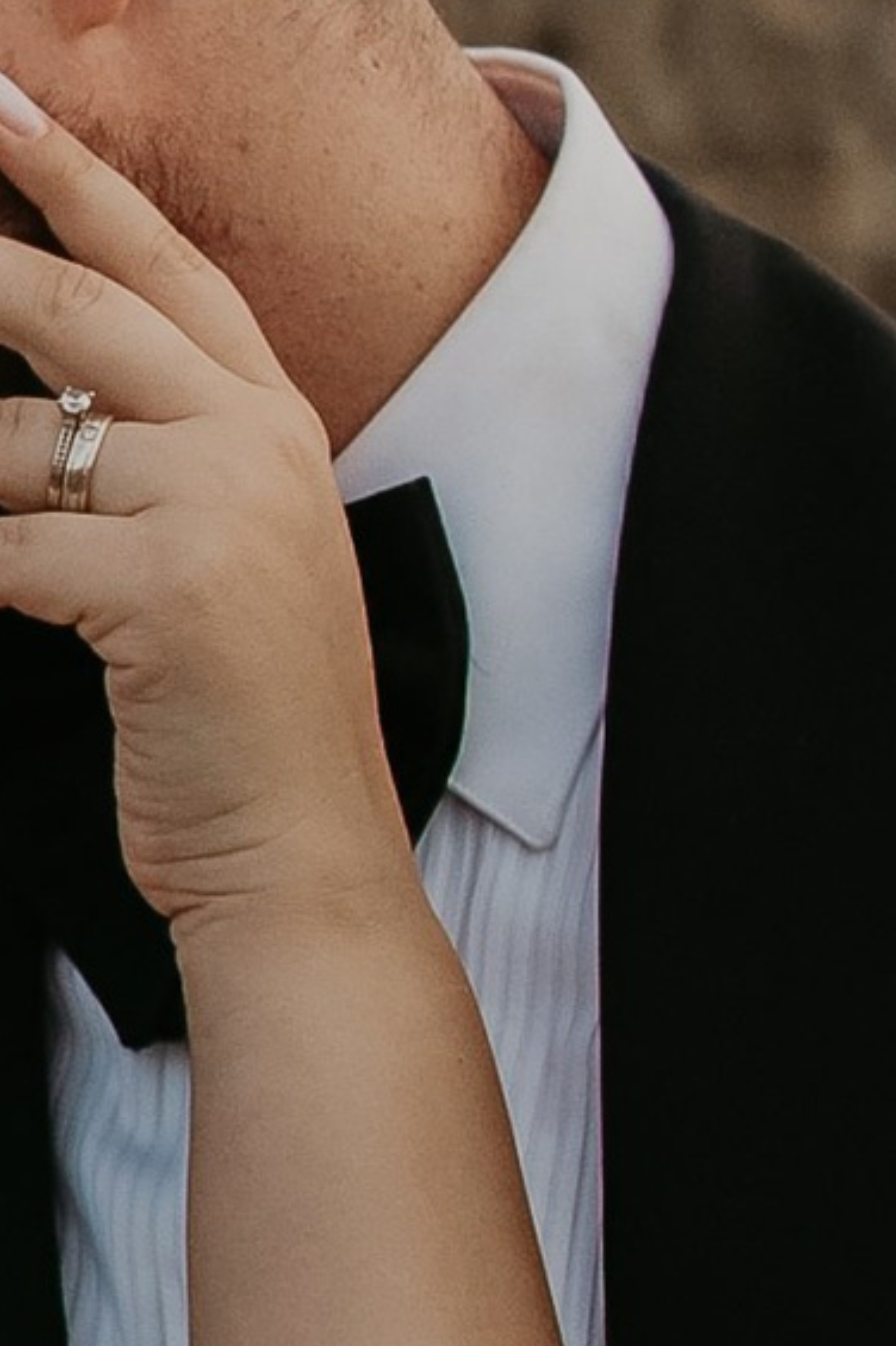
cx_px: -207
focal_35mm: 238
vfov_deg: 8.6
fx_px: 8896
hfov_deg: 5.7
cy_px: 1153
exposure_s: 1/6400
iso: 640
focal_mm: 35
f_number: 1.8
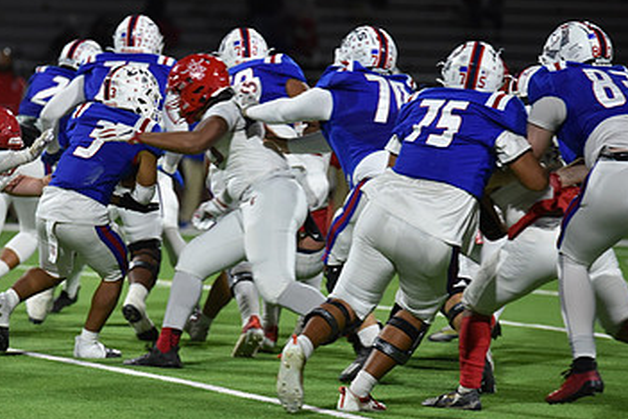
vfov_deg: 4.3
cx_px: 123
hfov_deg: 6.4
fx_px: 5617
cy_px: 135
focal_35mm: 322
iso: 2500
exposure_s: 1/640
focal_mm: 195
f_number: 2.8
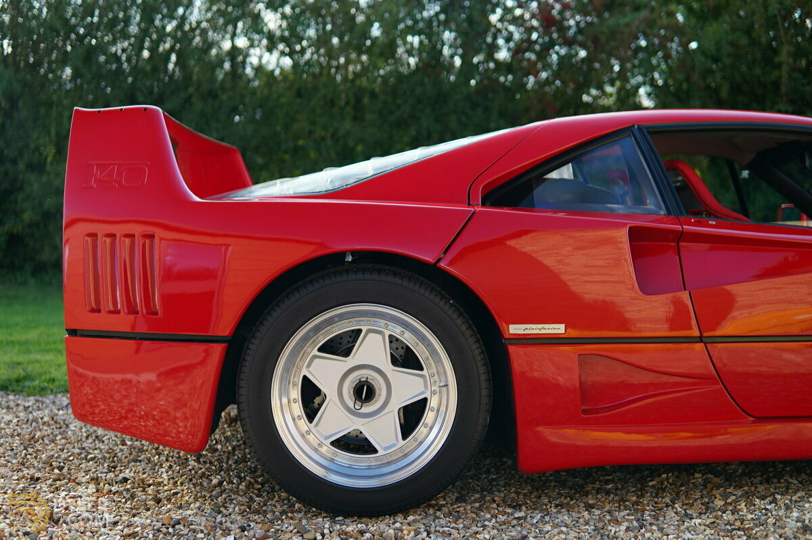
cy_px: 270
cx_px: 406
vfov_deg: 29.8
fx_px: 1014
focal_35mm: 45
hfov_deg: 43.6
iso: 100
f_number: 1.8
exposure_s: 1/400
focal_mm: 30
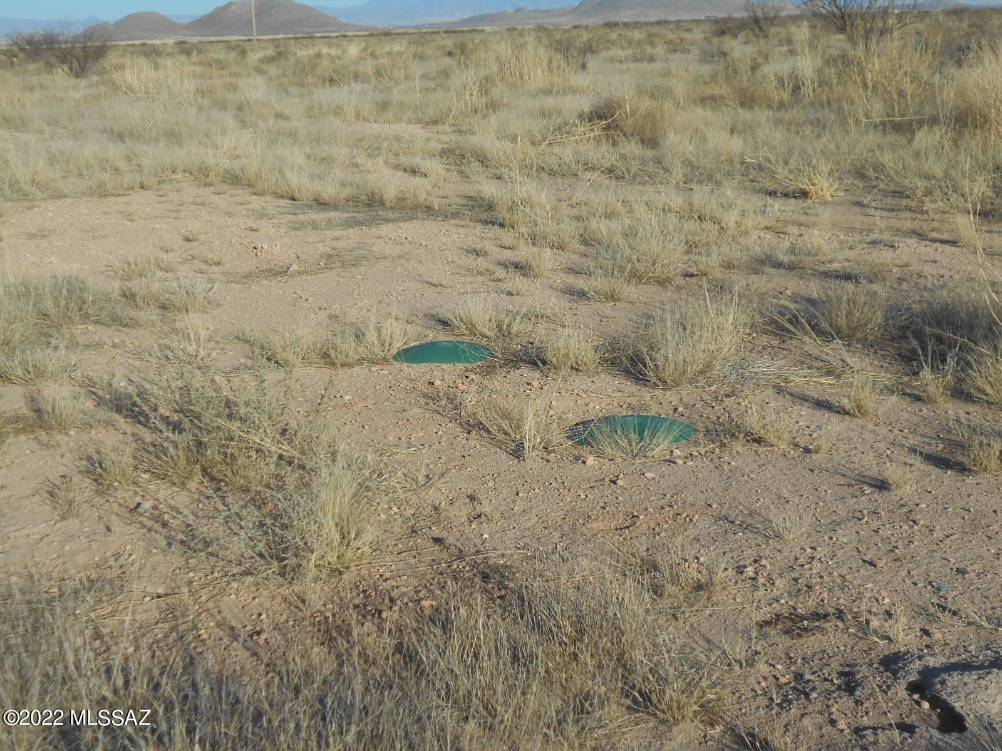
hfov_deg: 38.9
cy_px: 376
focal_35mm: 49
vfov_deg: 29.7
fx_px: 1418
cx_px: 501
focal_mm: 8.8
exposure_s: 1/1000
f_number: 4.5
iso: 80
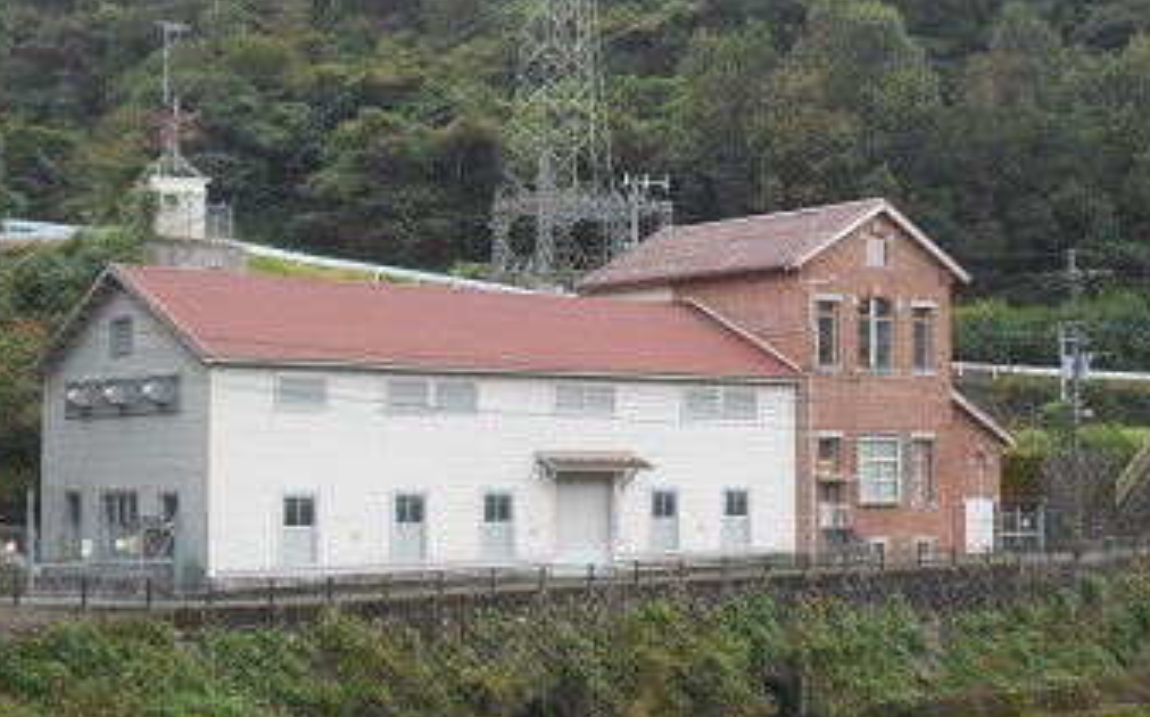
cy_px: 396
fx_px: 1973
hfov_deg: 32.5
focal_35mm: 63
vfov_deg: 20.6
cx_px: 584
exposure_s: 1/80
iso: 80
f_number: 4.5
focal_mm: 8.8
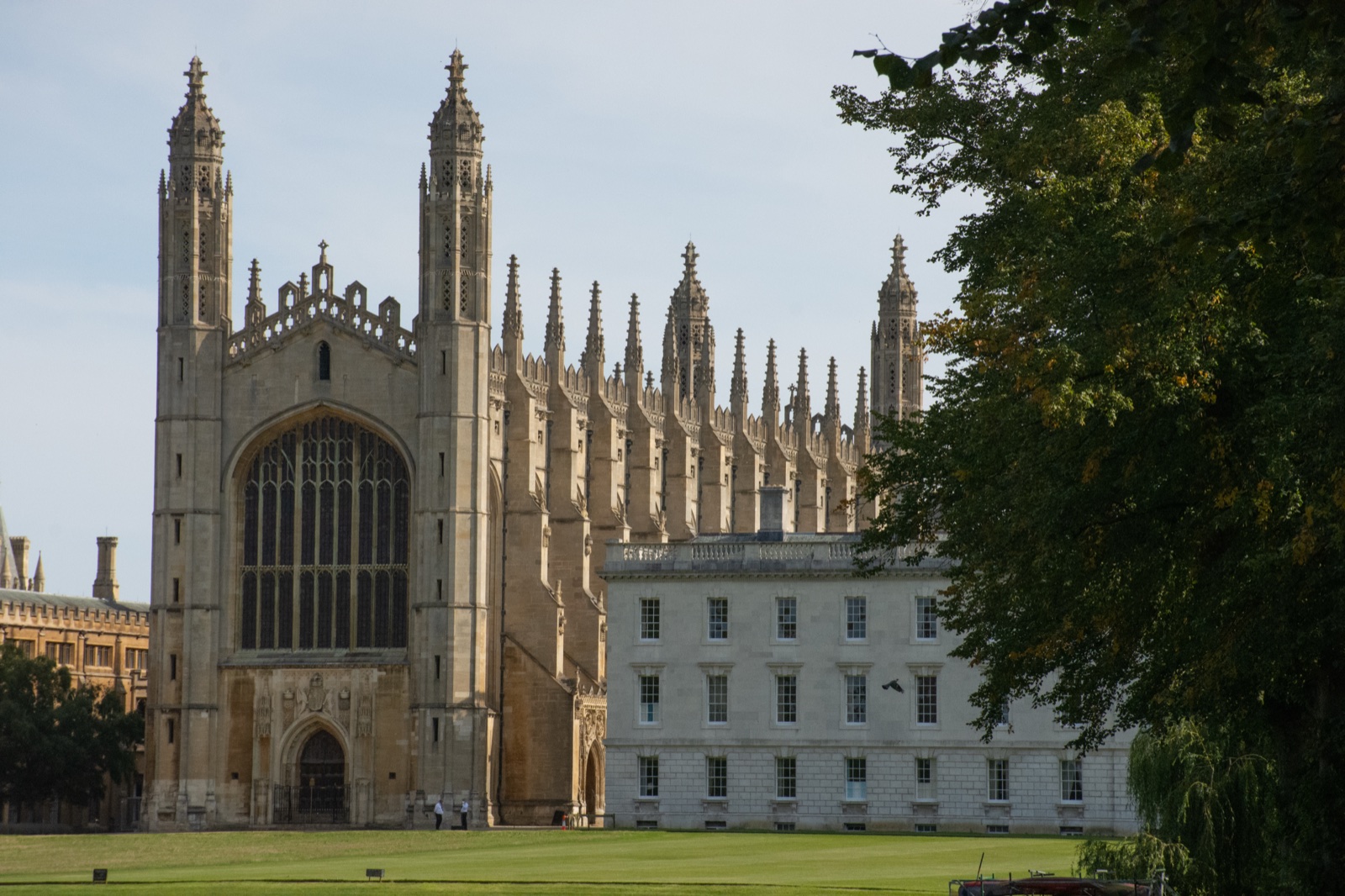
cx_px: 672
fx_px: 5042
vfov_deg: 10.2
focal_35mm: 135
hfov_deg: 15.2
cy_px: 448
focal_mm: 90
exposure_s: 1/3200
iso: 4000
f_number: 13
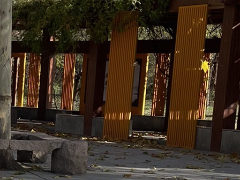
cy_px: 200
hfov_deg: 16.2
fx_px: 804
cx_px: -55
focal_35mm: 116
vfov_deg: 12.5
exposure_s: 1/2564
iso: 50
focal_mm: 4.2
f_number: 1.6
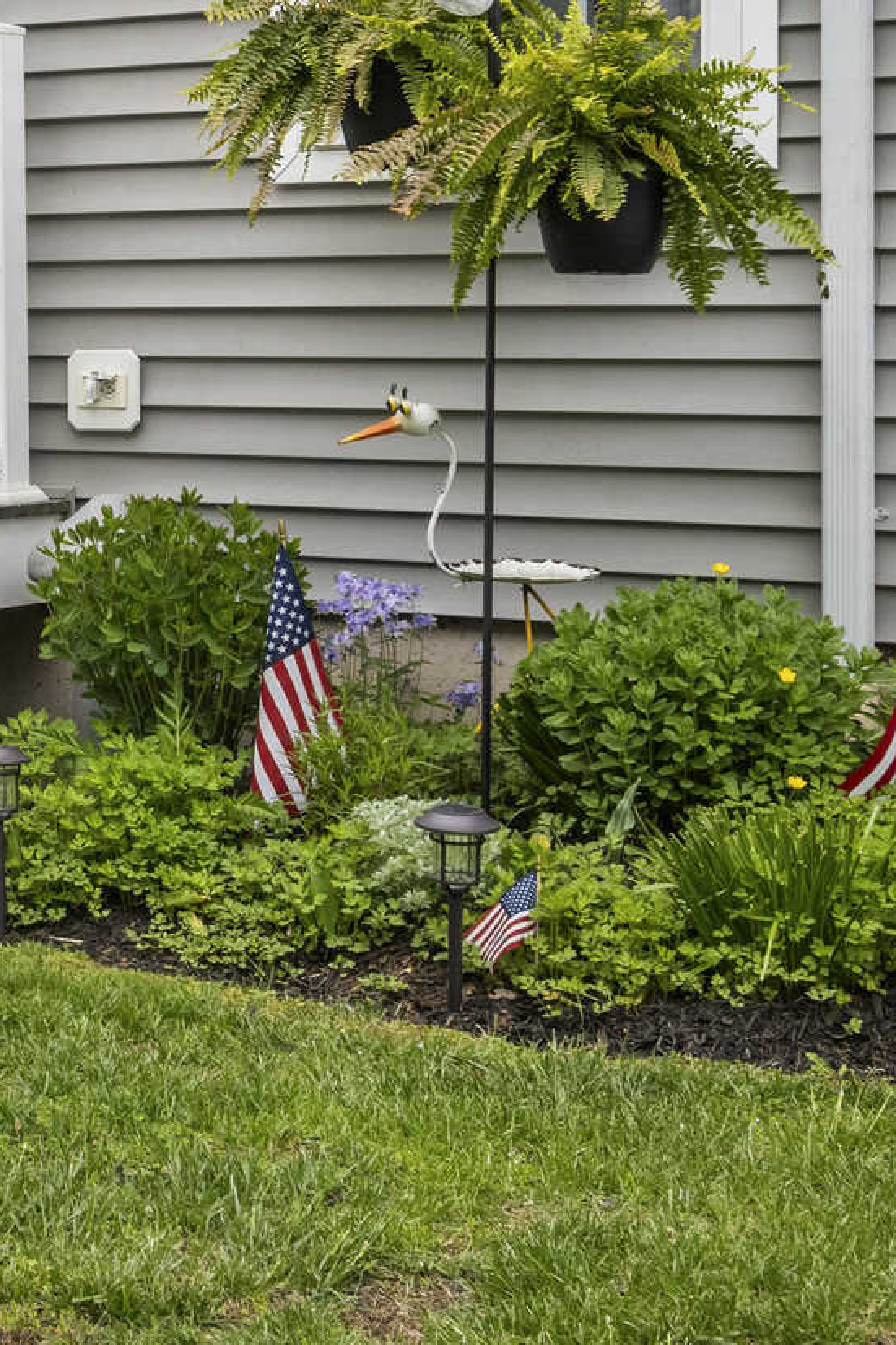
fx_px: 2913
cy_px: 325
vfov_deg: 25.7
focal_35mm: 78
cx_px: -359
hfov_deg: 16.3
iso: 320
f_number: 9
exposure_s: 1/160
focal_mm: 21
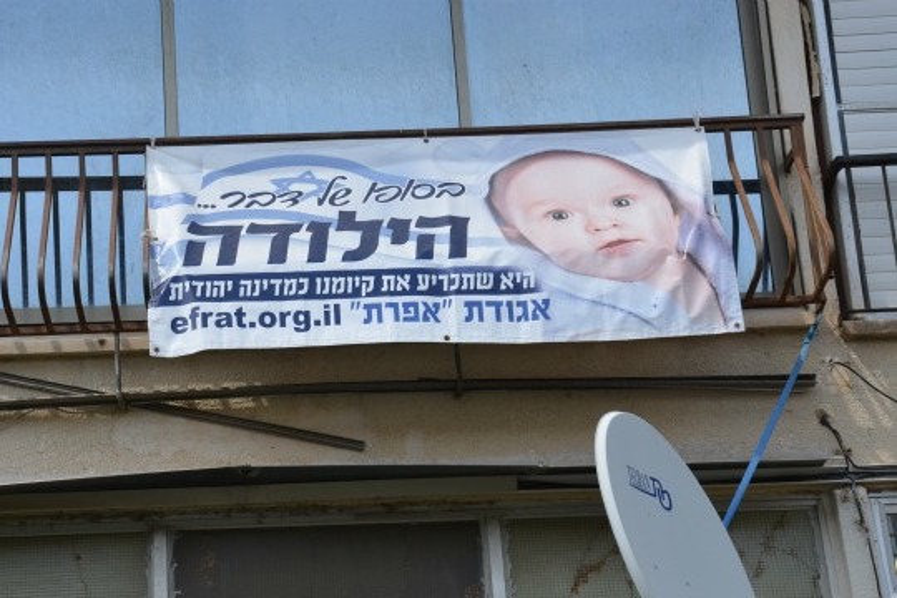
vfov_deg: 17.5
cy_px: 299
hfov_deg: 26.0
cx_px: 448
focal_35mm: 78
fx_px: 1943
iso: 160
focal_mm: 52
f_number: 8
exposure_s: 1/250
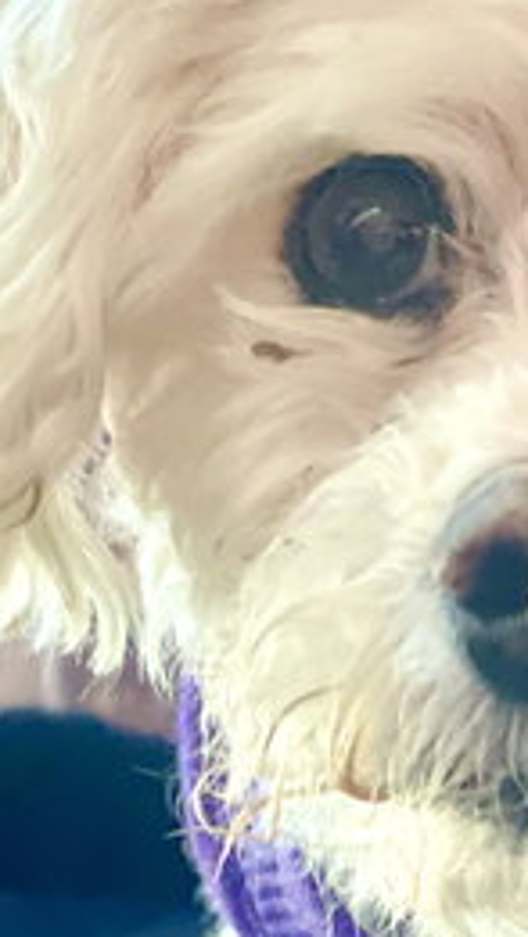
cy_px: 720
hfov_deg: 8.3
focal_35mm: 145
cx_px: 664
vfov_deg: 14.7
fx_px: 3606
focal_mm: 6
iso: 250
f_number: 2
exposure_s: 1/122
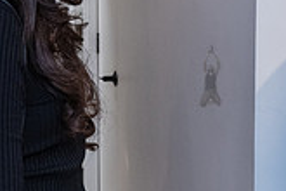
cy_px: 43
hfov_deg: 17.5
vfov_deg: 11.7
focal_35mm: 117
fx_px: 929
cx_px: 165
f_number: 4
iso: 1600
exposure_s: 1/200
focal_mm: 28
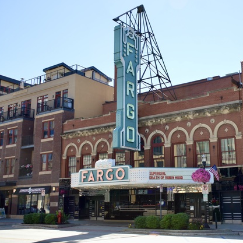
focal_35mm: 43
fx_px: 342
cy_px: 120
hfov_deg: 38.7
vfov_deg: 39.2
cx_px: 164
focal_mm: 22
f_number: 6.3
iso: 100
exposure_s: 1/160
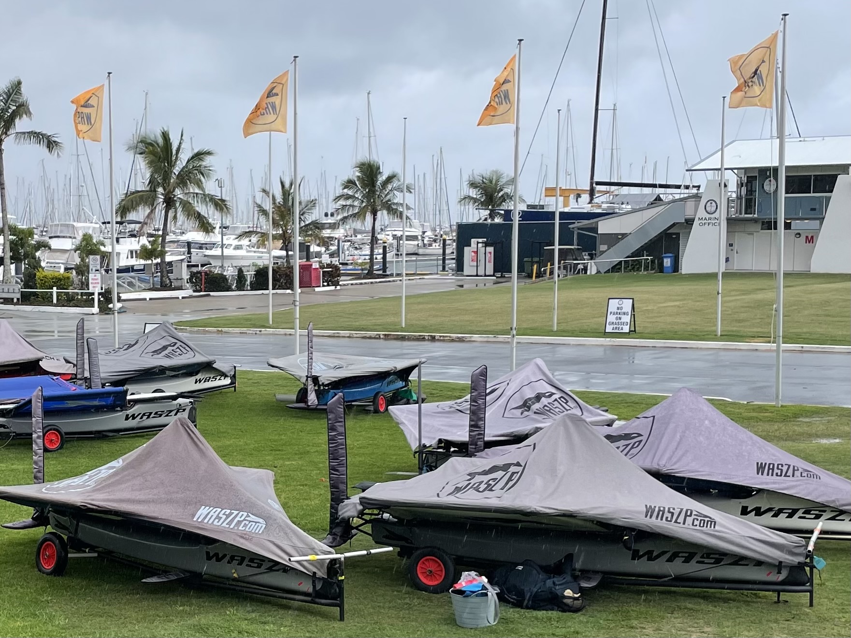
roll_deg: +0.6
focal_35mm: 26
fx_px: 639
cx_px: 426
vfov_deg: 53.1
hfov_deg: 67.3
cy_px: 319
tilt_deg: -6.9
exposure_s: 1/615
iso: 32
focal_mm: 4.2
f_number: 1.6
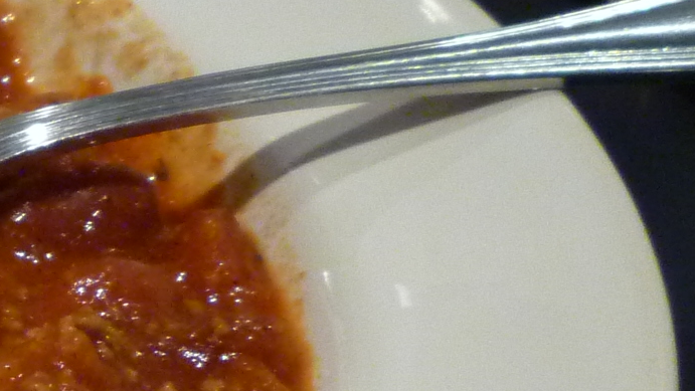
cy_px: 501
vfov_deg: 10.2
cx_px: -493
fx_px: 2157
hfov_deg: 16.0
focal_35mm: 117
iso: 400
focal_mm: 5.2
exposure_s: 1/15
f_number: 3.3
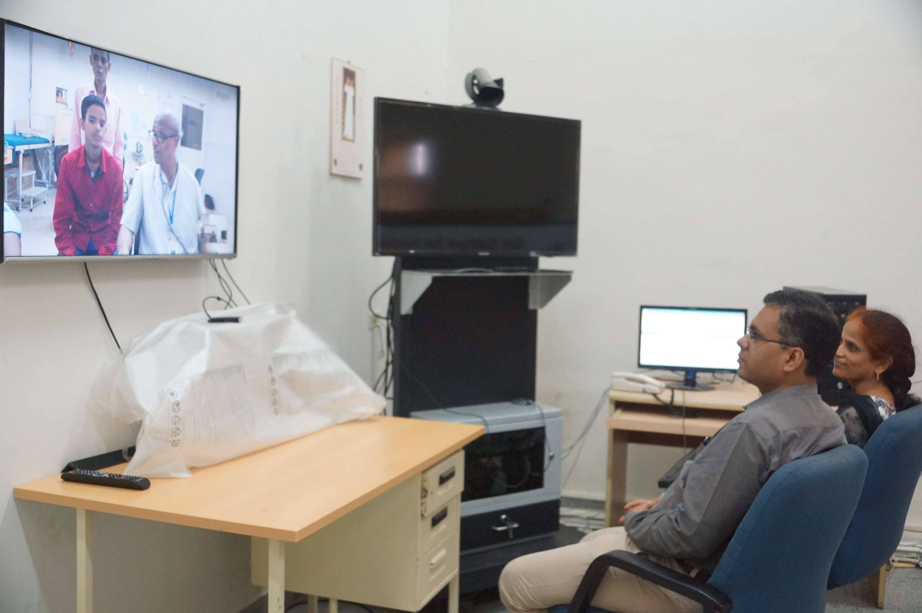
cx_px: 461
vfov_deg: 36.8
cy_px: 306
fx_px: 921
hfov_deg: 53.2
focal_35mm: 36
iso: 1600
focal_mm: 24
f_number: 4
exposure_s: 1/90
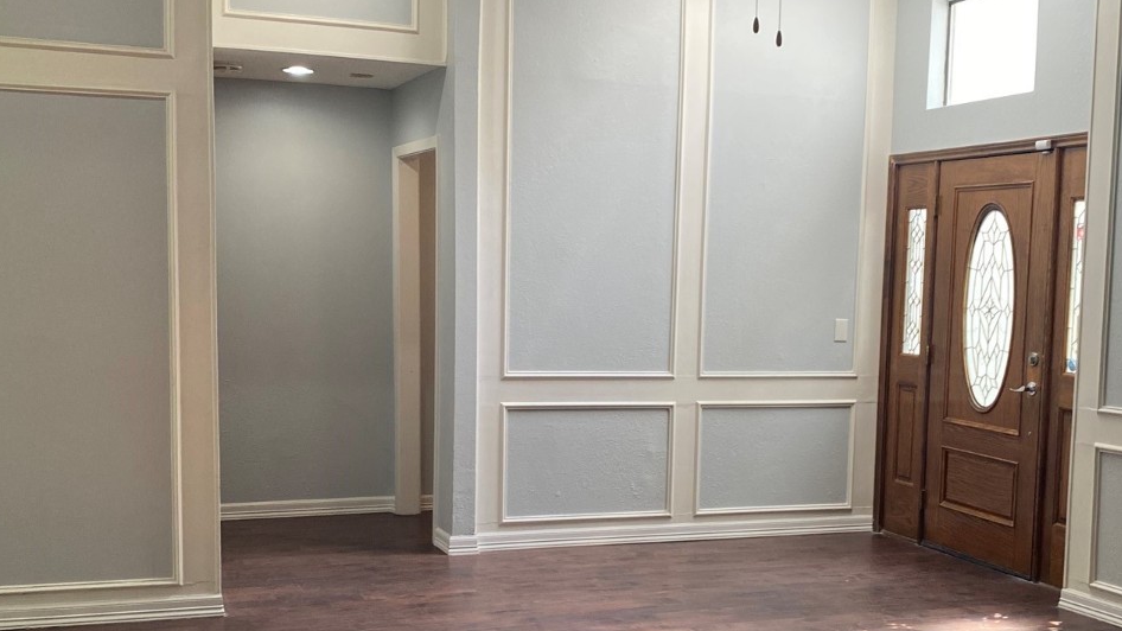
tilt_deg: -5.8
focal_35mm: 46
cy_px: 413
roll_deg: -0.7
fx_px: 1368
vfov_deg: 25.8
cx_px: 633
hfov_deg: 44.5
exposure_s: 1/120
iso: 125
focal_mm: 4.25
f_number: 1.8
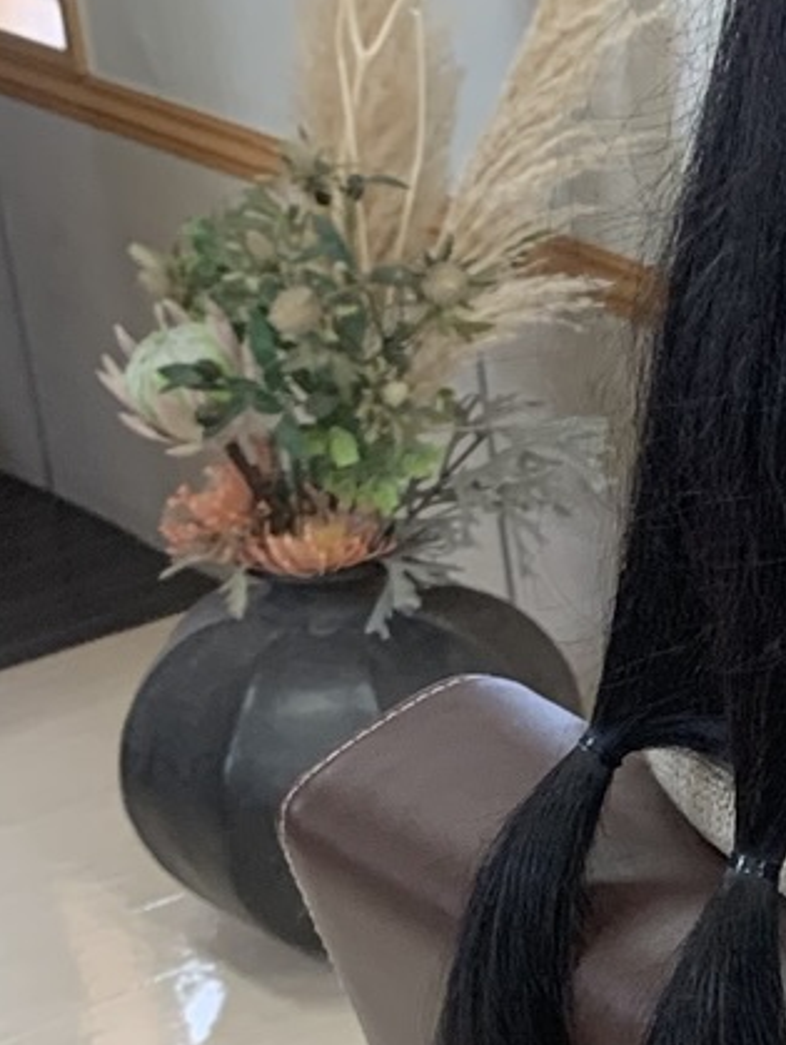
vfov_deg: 15.3
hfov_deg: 11.6
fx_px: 3748
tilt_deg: -30.7
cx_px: 1031
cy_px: 1232
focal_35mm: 124
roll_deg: +2.7
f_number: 1.8
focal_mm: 4.25
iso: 100
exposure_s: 1/81
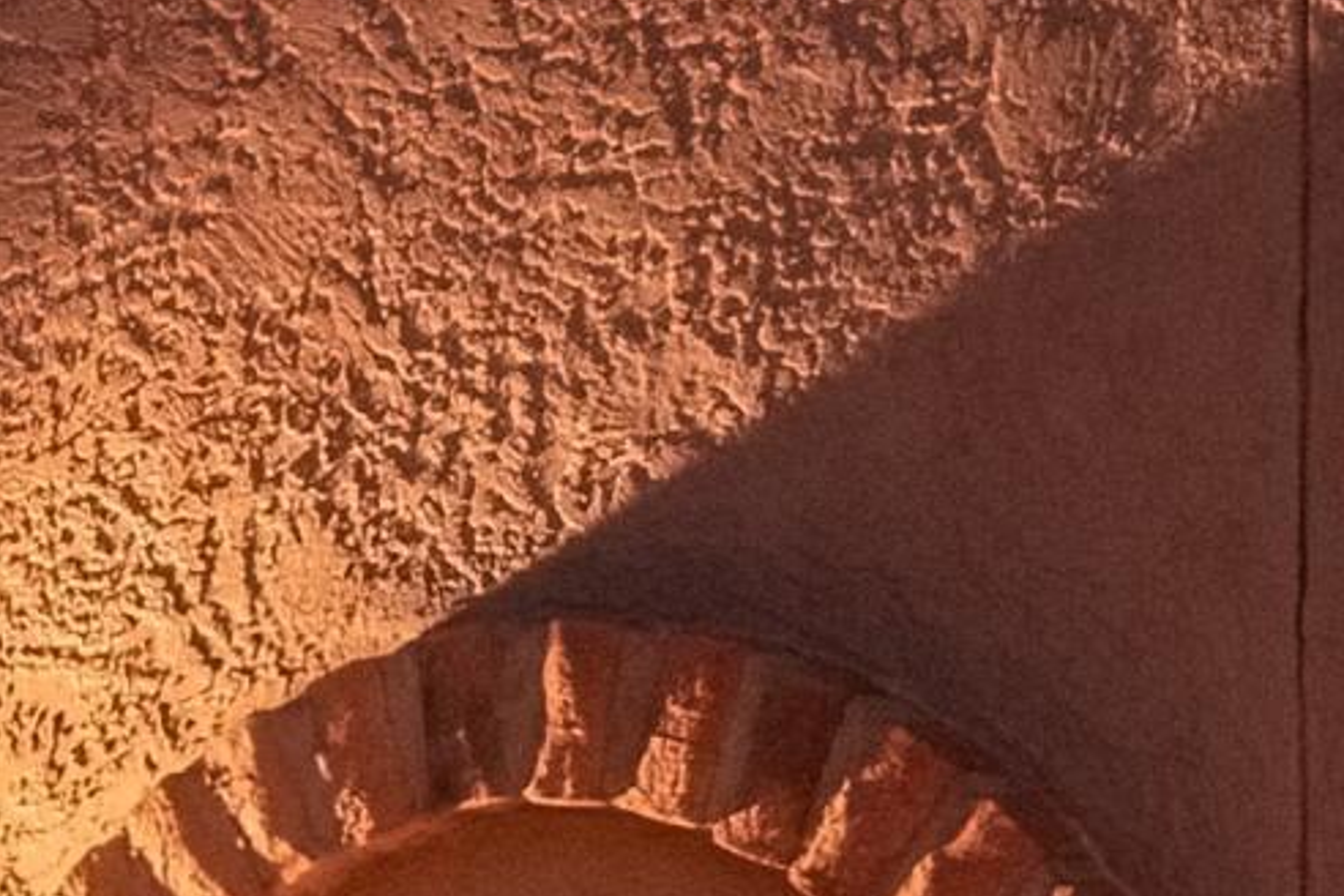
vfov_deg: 7.3
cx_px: -1502
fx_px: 6831
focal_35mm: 183
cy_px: 1552
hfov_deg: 10.2
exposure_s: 6
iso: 800
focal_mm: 20
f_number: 16
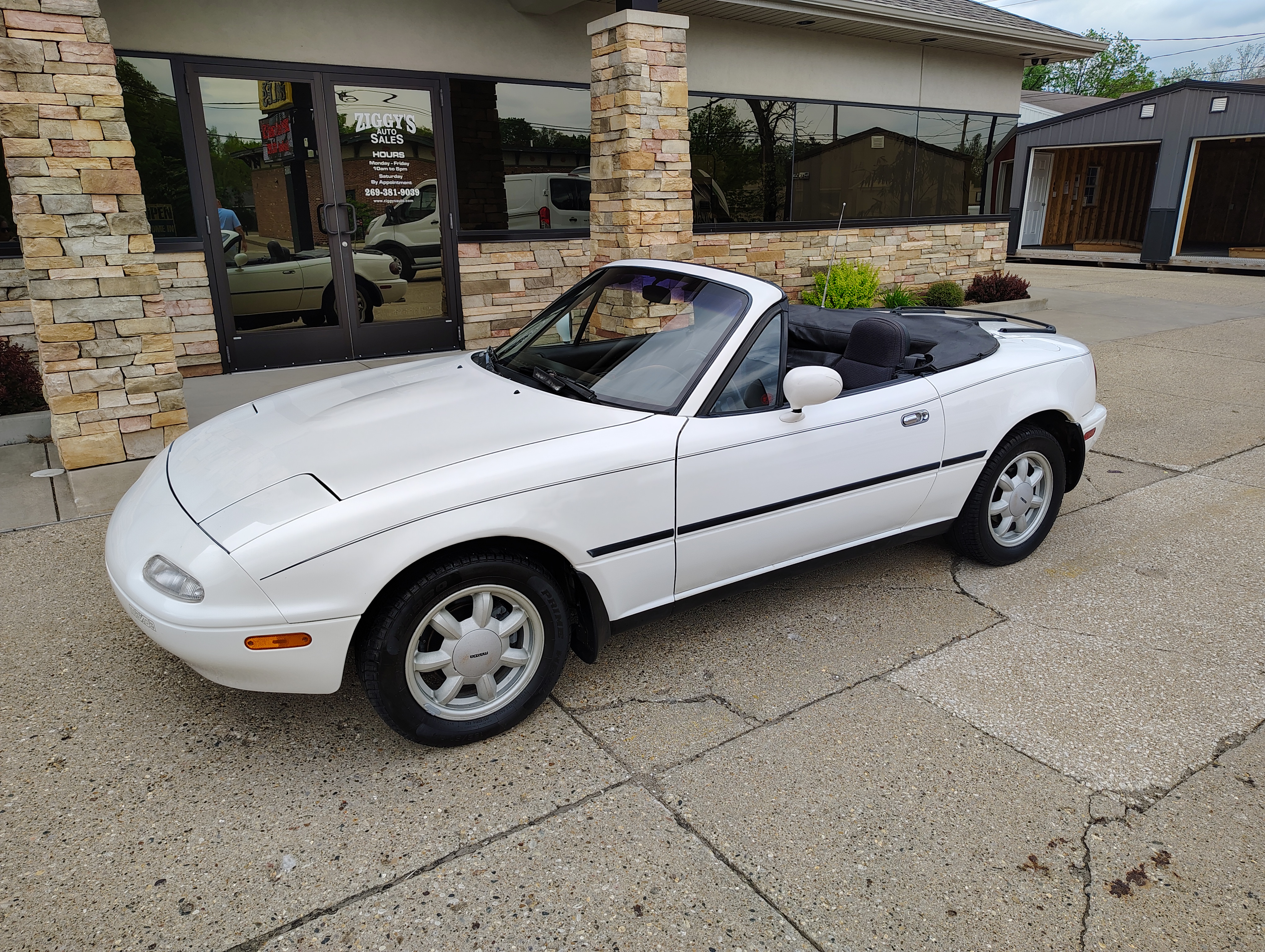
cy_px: 476
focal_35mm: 24
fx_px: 878
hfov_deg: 71.5
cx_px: 632
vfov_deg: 56.9
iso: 100
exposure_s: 1/448
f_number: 1.8
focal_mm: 5.56
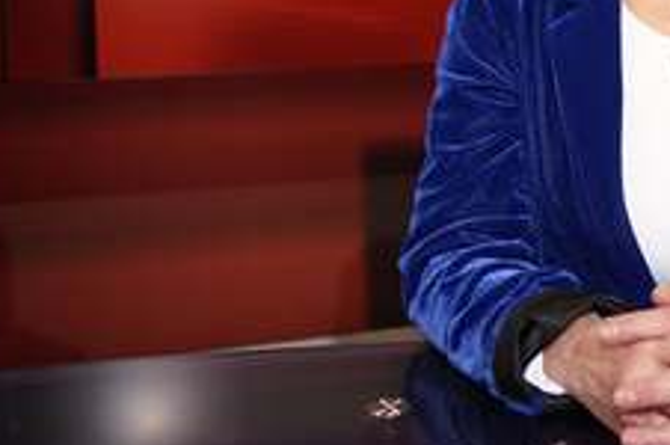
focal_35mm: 56
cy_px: 53
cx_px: 642
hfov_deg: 33.2
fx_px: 1041
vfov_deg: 23.5
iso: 1600
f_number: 4.5
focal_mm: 28
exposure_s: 1/160
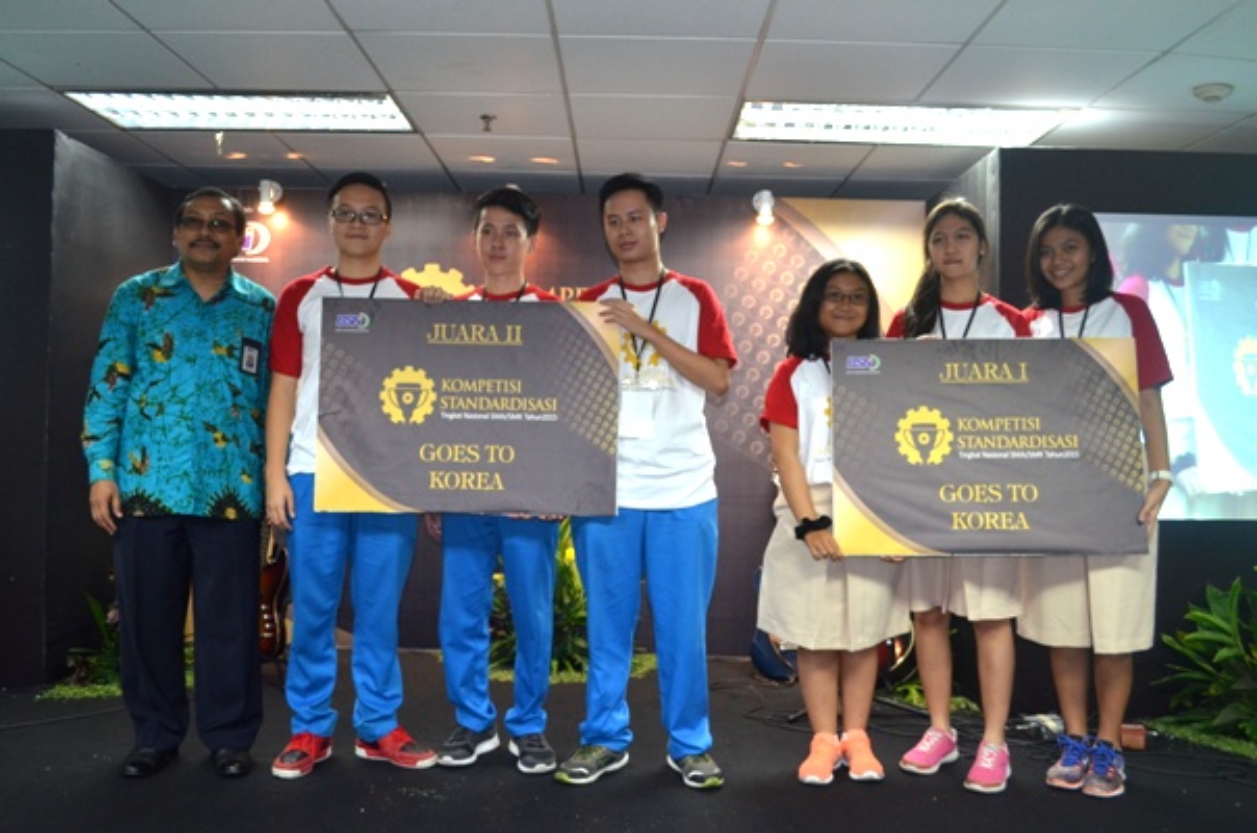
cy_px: 416
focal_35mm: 33
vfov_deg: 39.8
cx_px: 628
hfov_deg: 57.3
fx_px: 1150
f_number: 3.8
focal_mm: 22
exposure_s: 1/60
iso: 1000
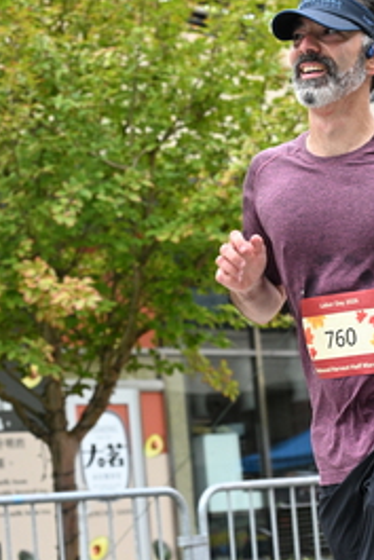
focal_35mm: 108
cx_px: 276
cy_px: 254
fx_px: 1681
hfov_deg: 12.7
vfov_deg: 18.9
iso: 2000
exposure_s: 1/640
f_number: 4
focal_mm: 52
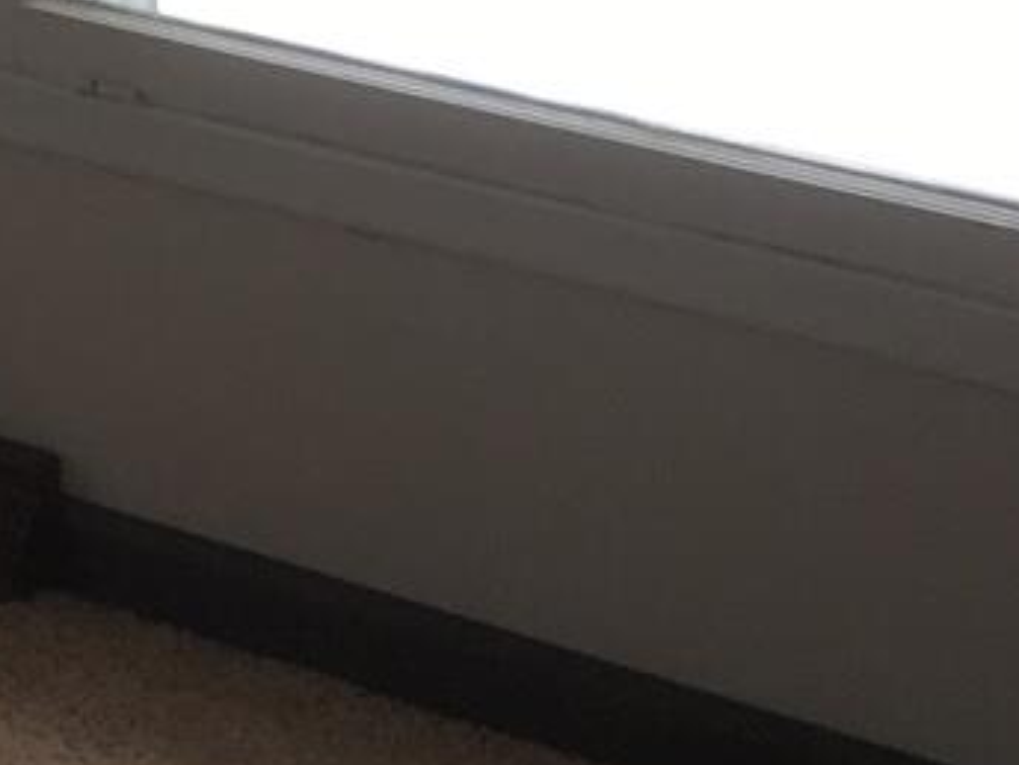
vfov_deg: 8.4
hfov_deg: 9.6
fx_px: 5004
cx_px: -1789
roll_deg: +0.9
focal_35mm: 170
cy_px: -667
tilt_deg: -9.1
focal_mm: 4.15
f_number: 2.2
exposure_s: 1/377
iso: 25
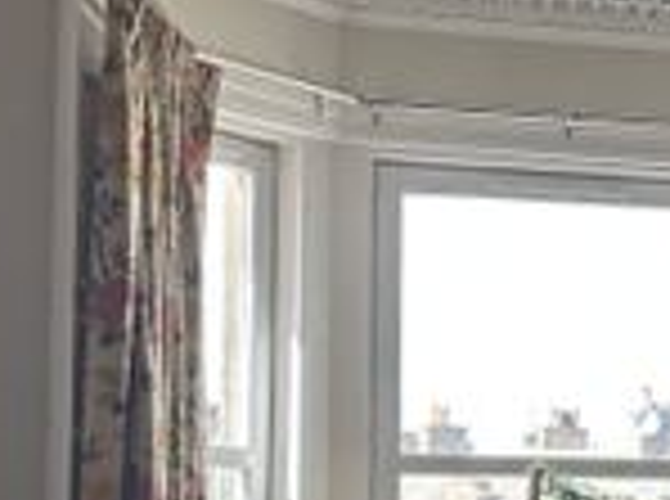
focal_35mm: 105
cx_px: 782
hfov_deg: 17.9
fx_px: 2027
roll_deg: -0.5
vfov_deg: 13.9
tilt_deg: +2.0
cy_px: 432
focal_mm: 5.96
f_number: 1.6
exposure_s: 1/121
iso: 50
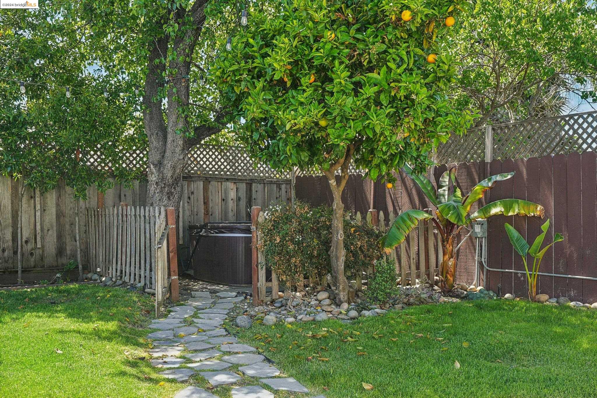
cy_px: 199
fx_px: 597
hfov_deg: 53.1
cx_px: 298
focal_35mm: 36
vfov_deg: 36.9
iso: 160
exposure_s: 1/40
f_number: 8
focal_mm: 24
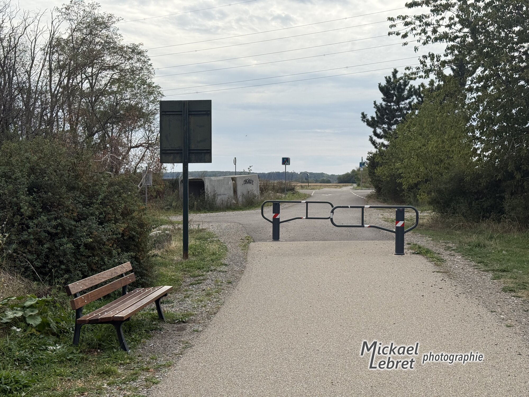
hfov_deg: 39.7
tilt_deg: -1.0
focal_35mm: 48
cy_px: 198
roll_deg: -0.3
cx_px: 264
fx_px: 734
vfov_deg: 30.3
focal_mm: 6.76
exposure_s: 1/4587
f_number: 1.78
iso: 64
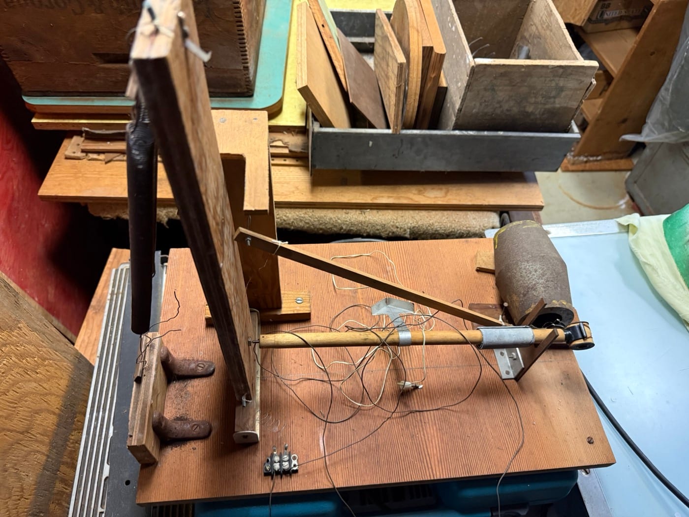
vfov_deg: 56.8
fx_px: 478
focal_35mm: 24
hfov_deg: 71.6
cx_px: 344
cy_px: 258
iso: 500
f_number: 1.78
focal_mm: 6.76
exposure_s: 1/60
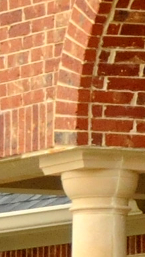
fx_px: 3208
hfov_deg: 2.5
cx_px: 790
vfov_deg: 4.6
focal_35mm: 470
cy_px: 63
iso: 1000
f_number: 4
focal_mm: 27
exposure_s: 1/640
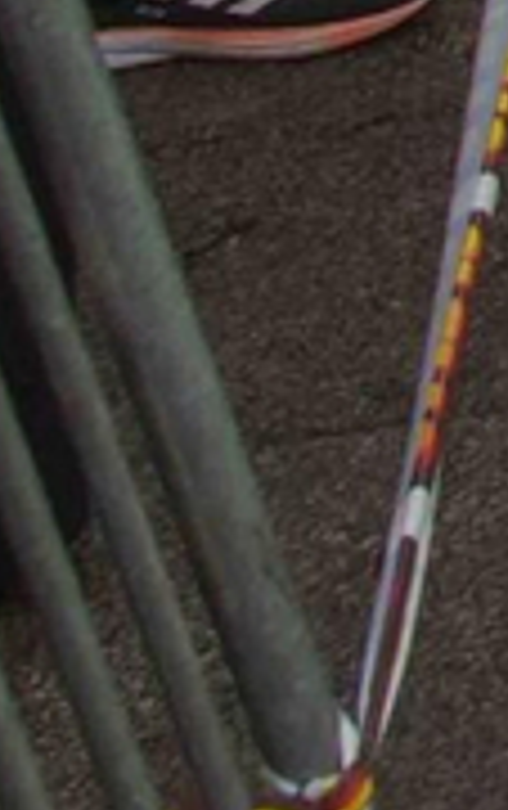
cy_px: -1512
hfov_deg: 5.1
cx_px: 2315
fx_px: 4792
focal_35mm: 217
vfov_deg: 8.3
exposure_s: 1/640
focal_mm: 16
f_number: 5
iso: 125
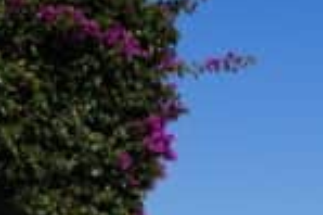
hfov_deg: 16.3
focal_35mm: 117
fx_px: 1049
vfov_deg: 10.2
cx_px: 455
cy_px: 510
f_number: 10
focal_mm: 17
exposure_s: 1/250
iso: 100
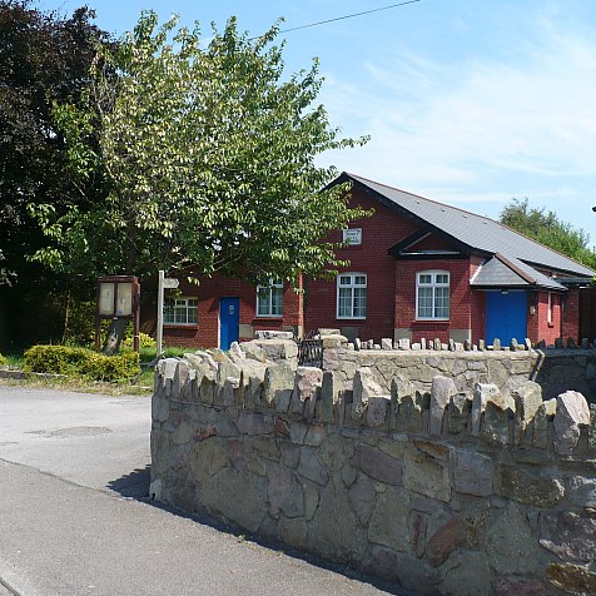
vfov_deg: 38.3
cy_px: 298
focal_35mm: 44
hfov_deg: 38.3
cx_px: 262
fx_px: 857
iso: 100
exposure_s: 1/1000
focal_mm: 6.1
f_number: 2.8
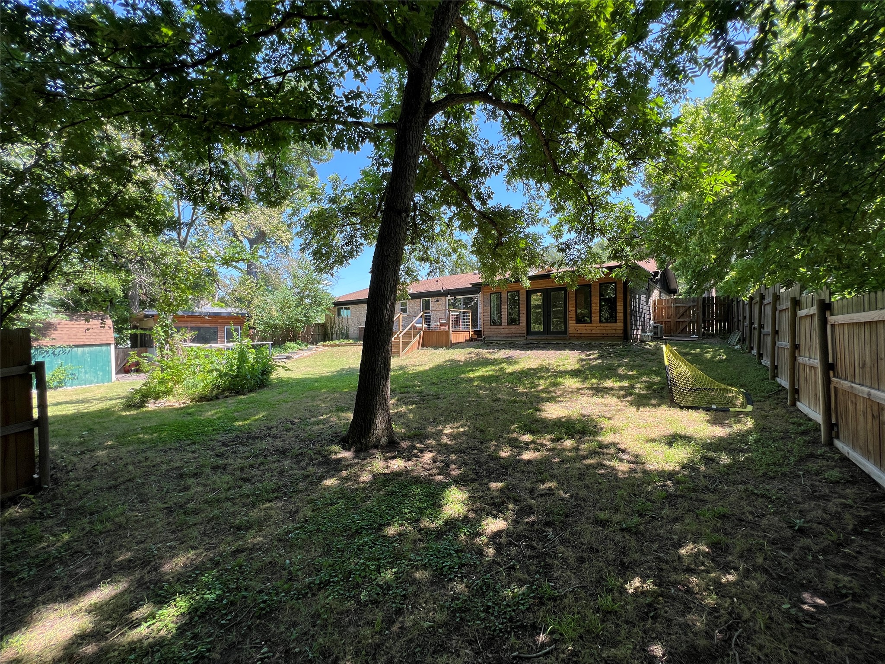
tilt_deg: -0.6
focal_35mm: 13
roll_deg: +0.0
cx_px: 442
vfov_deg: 89.9
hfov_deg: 106.2
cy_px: 332
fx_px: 332
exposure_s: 1/281
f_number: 1.8
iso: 32
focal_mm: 1.57
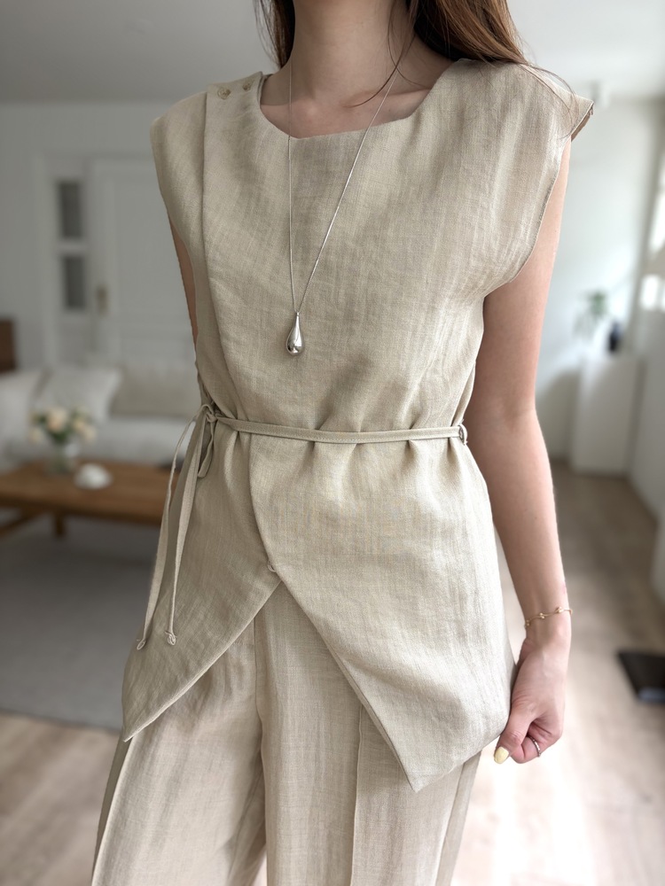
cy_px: 443
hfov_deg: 53.1
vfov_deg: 67.3
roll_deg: -2.9
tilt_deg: -12.8
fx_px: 666
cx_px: 332
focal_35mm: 26
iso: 100
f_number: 1.6
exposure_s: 1/122
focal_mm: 5.96
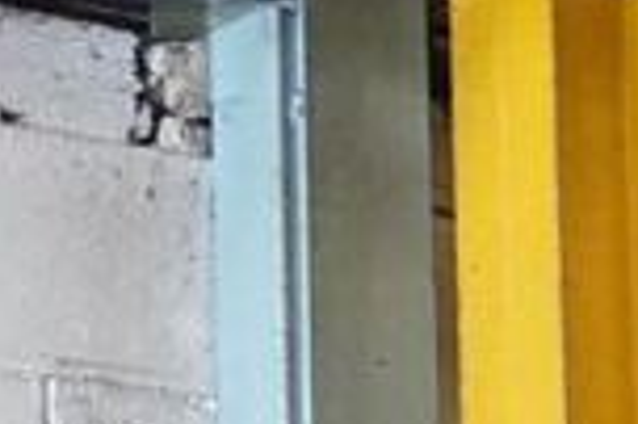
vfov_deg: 5.4
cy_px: 273
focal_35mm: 253
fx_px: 4486
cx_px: 1465
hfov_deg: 7.6
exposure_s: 1/50
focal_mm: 25
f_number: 4.5
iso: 3200
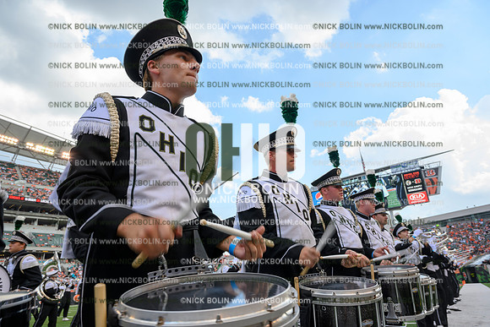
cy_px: 164
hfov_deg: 73.7
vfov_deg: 53.2
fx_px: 327
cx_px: 245
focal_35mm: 24
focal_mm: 24
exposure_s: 1/100
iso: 80
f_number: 7.1
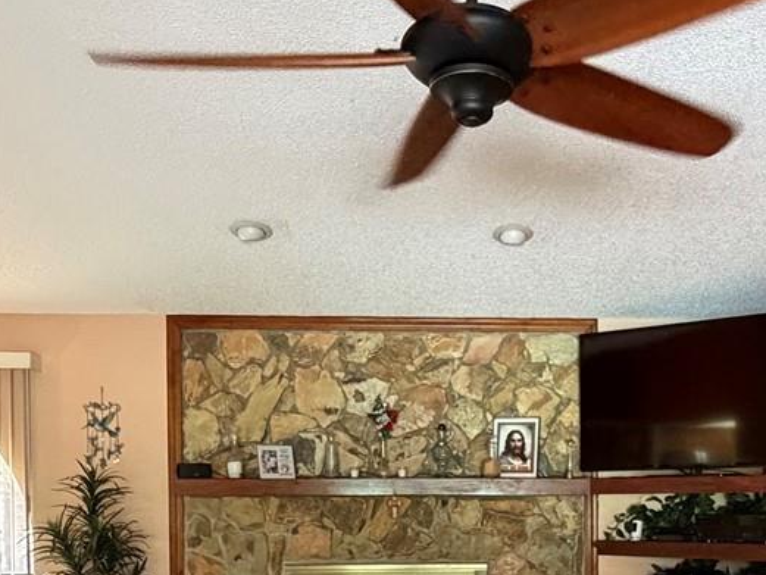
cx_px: 487
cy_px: 524
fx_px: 952
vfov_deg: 31.9
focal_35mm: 43
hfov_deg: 43.4
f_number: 2.2
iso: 640
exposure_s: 1/60
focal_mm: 2.22
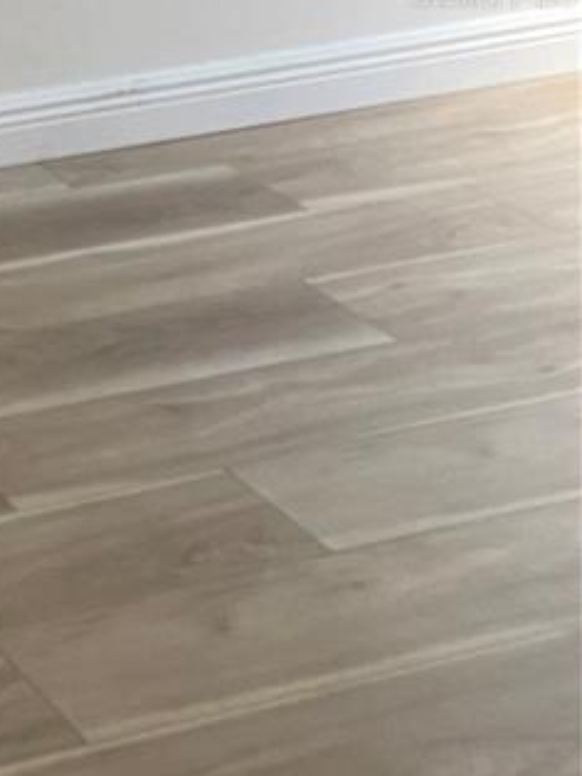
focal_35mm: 99
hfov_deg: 13.2
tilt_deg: -17.8
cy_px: -10
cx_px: -525
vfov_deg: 19.3
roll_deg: +2.7
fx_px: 2221
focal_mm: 4.2
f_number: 1.6
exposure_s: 1/60
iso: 100
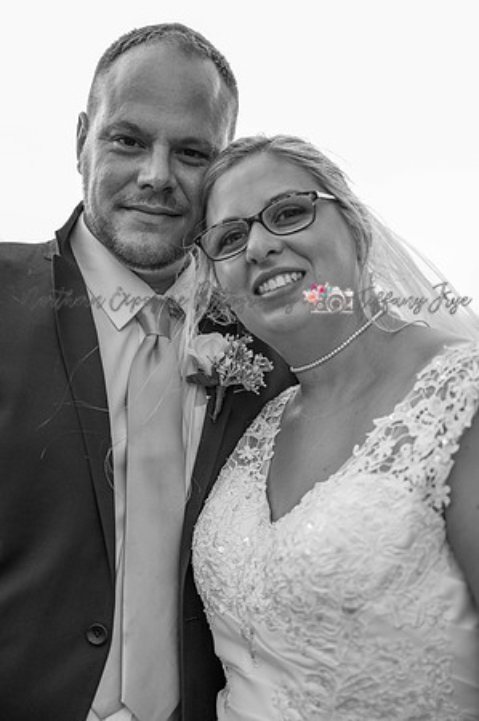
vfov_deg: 42.8
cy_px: 360
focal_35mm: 46
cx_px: 240
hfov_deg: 29.2
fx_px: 920
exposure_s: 1/125
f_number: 2.8
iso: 720
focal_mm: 46
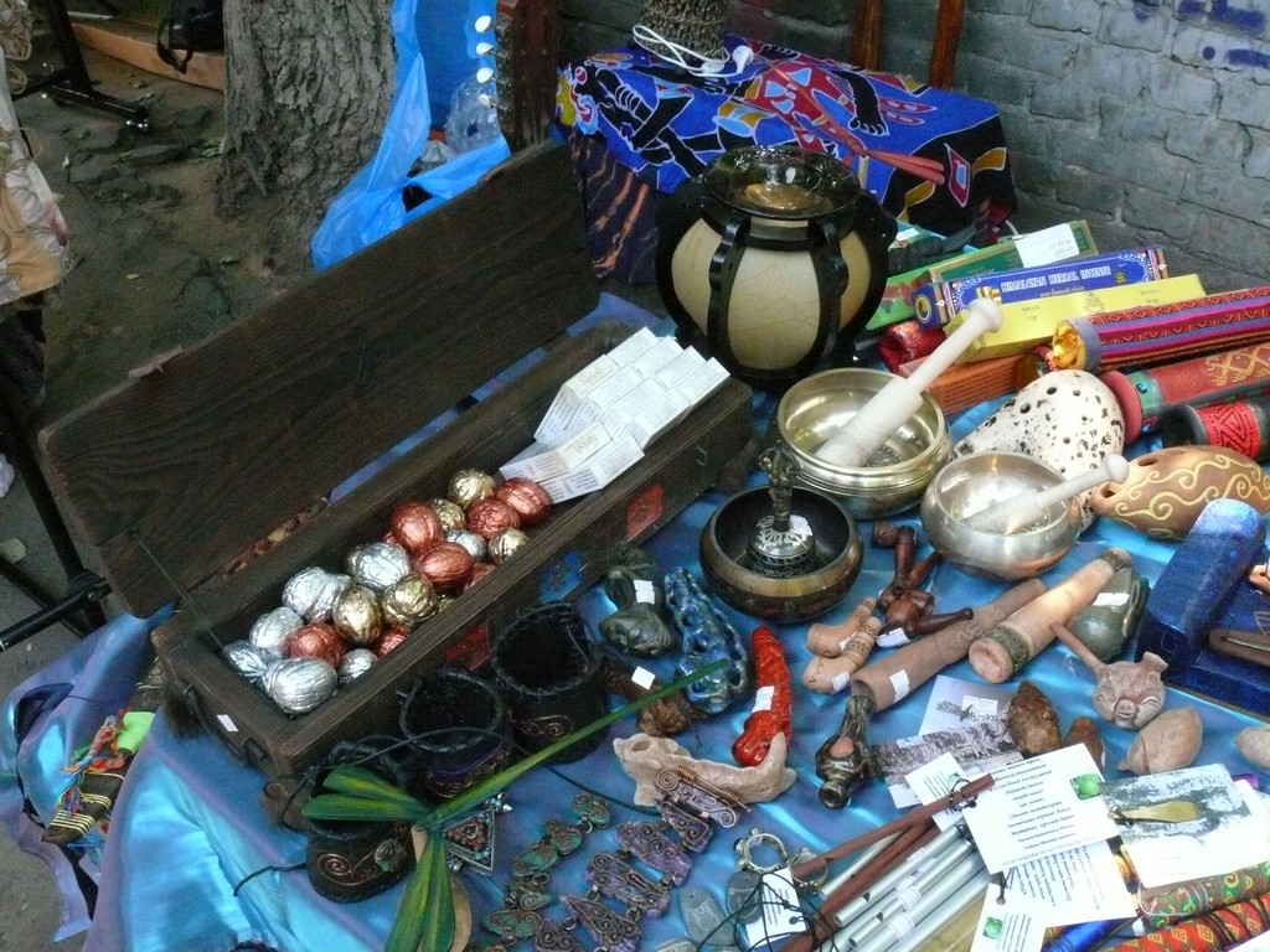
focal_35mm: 35
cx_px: 635
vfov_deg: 40.7
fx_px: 1284
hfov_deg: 52.6
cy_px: 476
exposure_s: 1/80
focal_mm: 7.4
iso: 800
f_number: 9
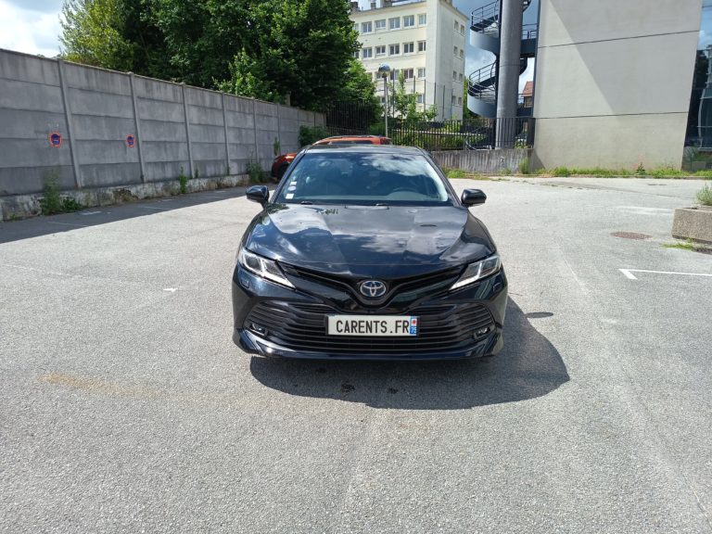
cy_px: 267
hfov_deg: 71.6
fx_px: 494
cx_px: 356
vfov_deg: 56.8
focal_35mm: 24
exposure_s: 1/338
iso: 50
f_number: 1.7
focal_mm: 5.27
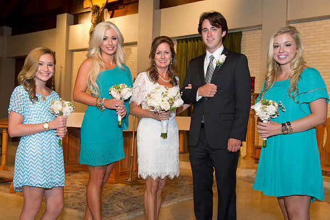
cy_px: 110
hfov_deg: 50.7
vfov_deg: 35.0
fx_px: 348
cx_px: 165
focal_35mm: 38
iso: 1600
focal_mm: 38
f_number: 5.6
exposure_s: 1/100
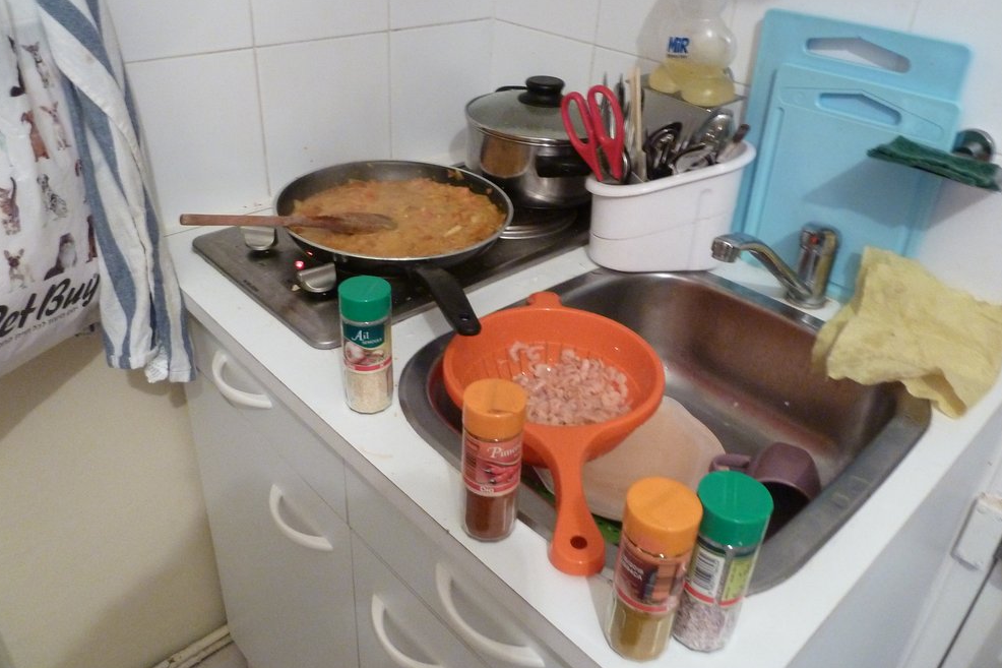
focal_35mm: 27
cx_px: 497
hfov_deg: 67.4
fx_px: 751
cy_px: 303
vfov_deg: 47.9
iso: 400
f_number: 3.3
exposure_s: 1/5
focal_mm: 4.1
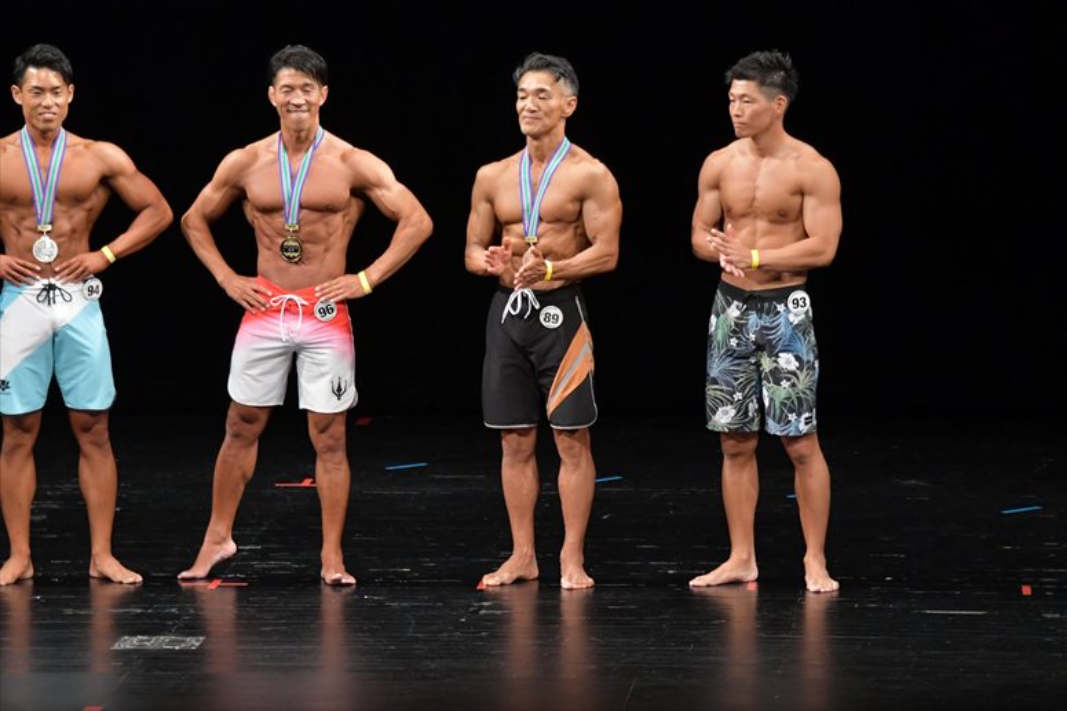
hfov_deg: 8.6
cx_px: 534
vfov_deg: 5.7
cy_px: 356
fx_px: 7110
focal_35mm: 240
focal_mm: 160
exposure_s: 1/400
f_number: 5.6
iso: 3200
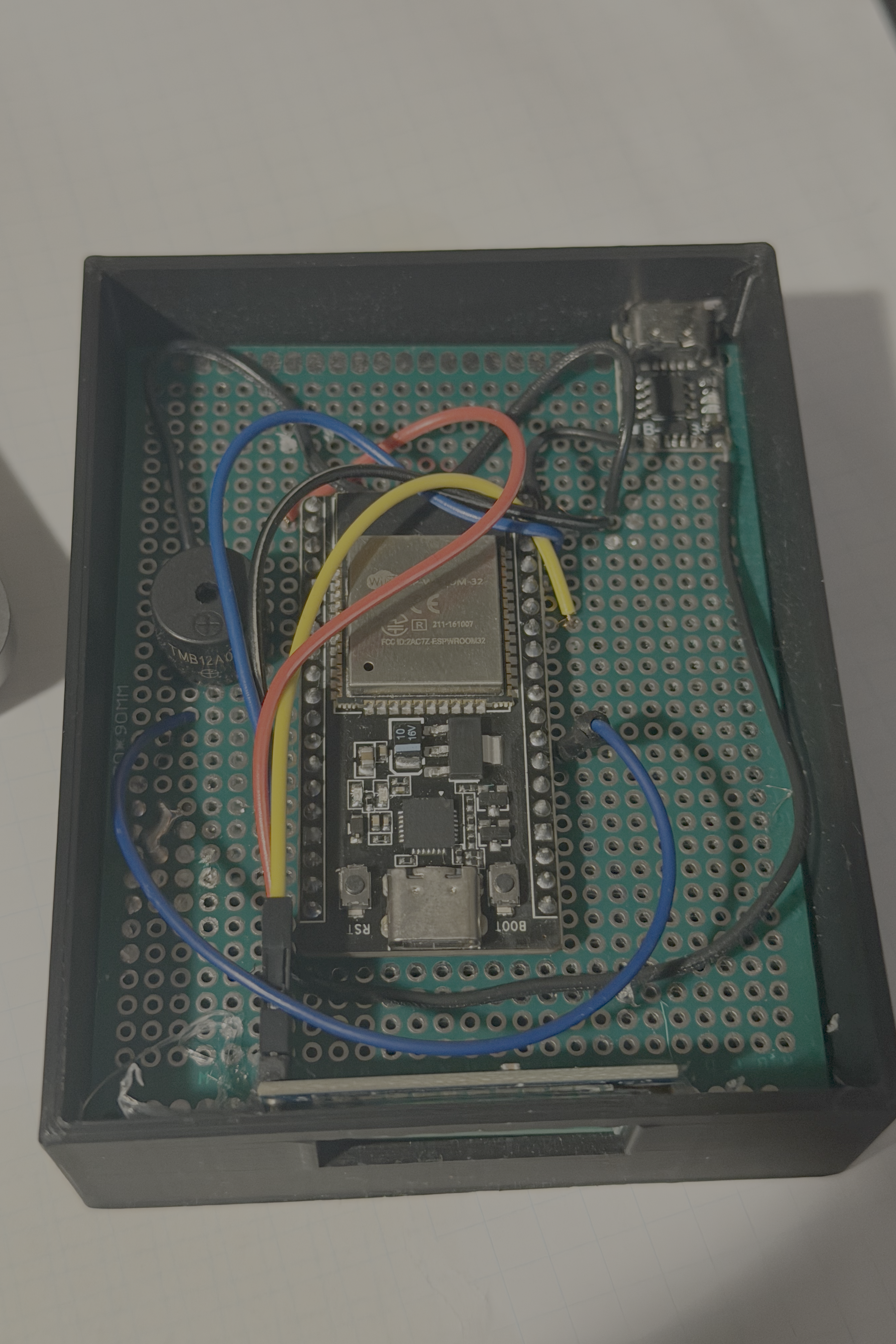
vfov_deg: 39.6
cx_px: 475
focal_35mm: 50
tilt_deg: -62.3
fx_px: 1867
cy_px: 672
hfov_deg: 27.0
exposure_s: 1/30
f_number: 1.78
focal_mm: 6.76
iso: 500
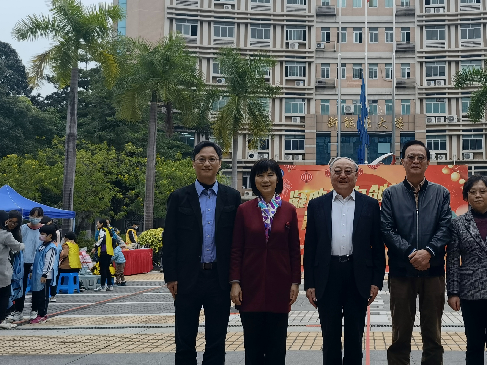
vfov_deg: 29.6
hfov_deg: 38.0
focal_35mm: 49
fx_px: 689
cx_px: 360
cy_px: 151
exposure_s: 1/699
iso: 50
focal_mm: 6.67
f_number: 1.9
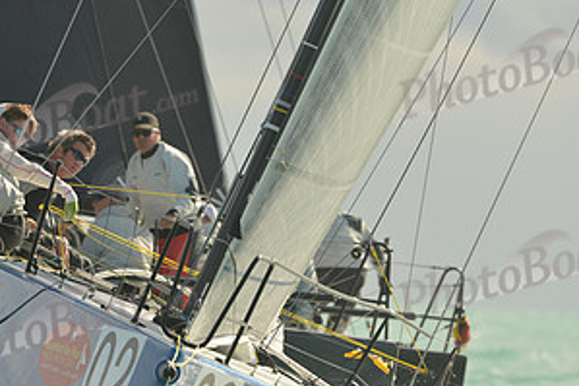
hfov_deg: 2.7
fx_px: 12489
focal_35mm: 777
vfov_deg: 1.8
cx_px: 300
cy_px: 197
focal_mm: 400
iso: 250
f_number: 5
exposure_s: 1/1600
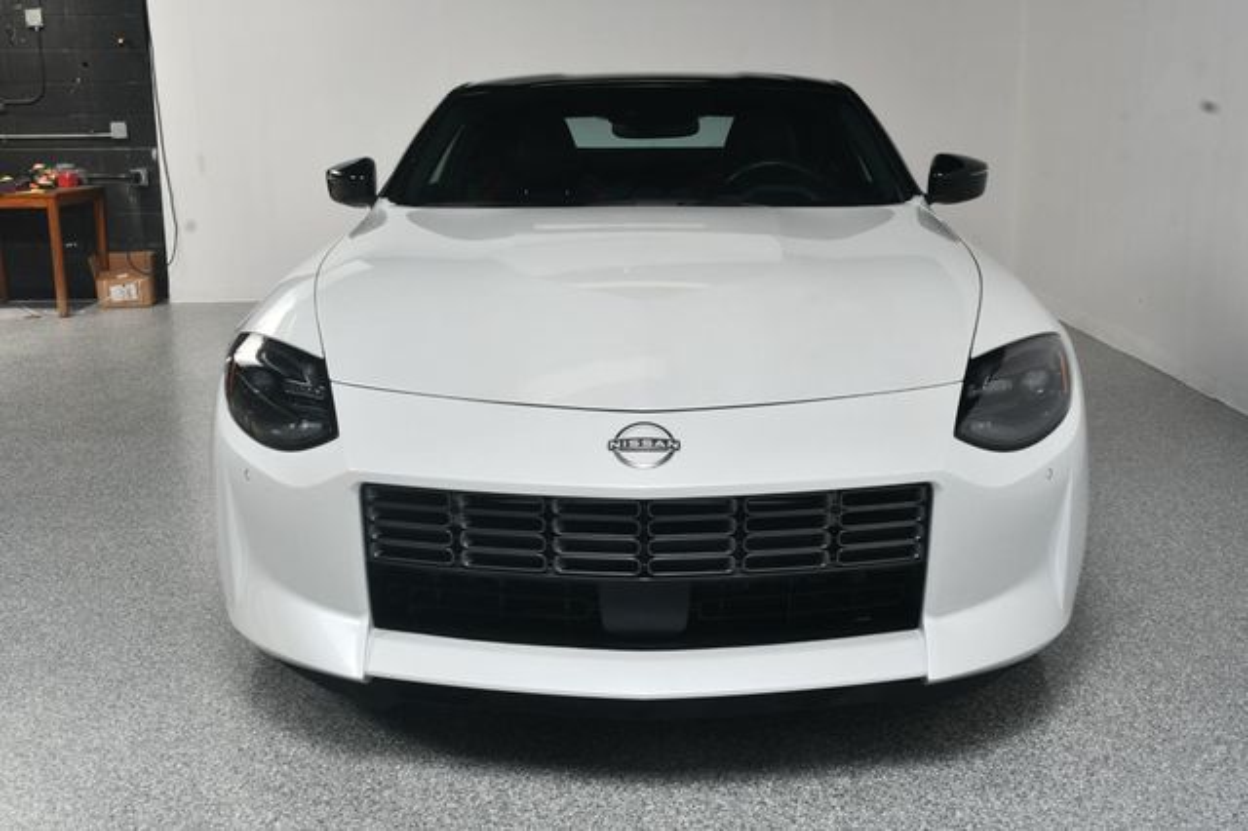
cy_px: 416
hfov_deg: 49.6
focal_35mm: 39
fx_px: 1351
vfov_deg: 34.2
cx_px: 624
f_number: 13
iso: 100
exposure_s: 1/160
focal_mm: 26
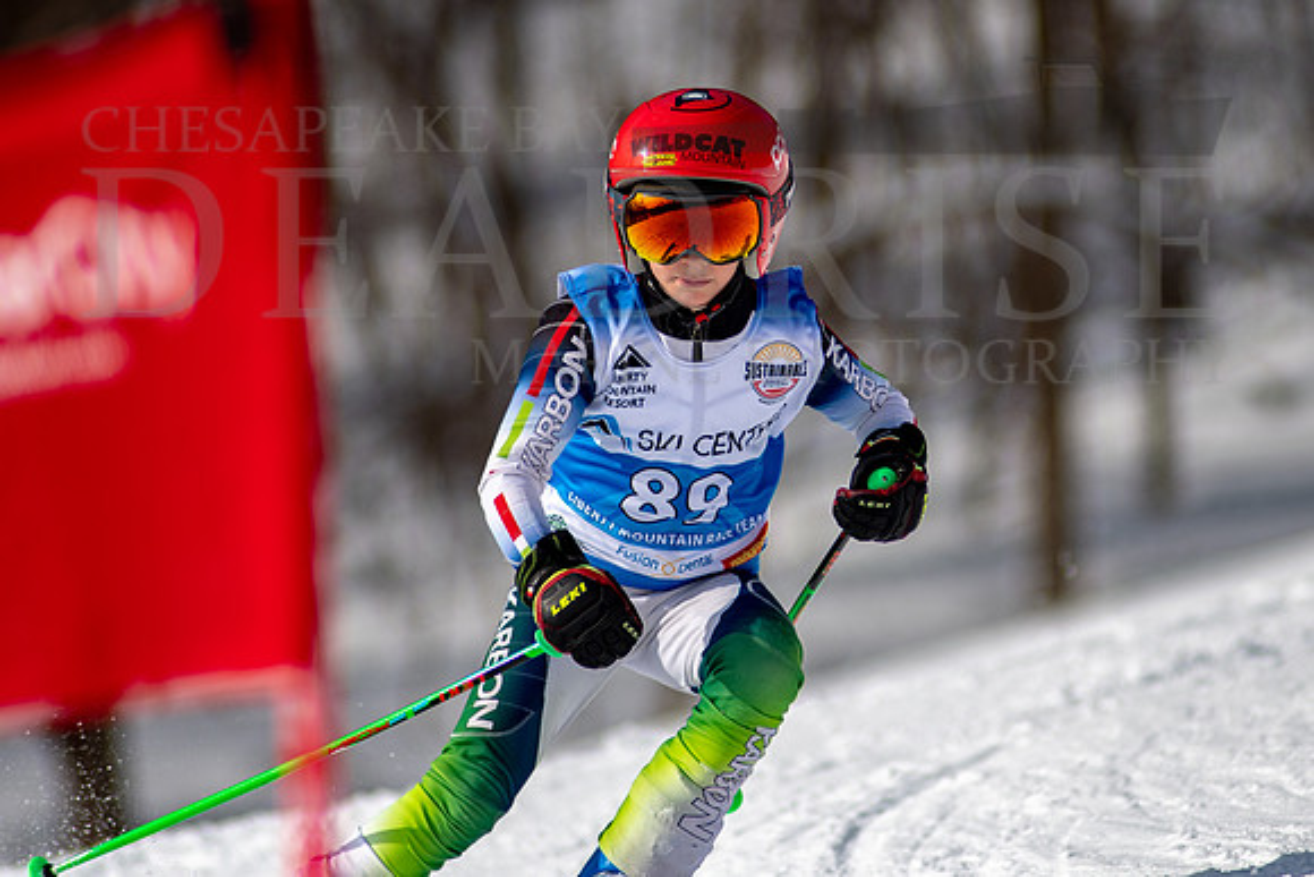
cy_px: 334
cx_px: 814
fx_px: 20358
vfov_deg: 2.5
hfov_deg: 3.7
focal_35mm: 558
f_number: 2.8
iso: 100
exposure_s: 1/6400
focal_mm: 300
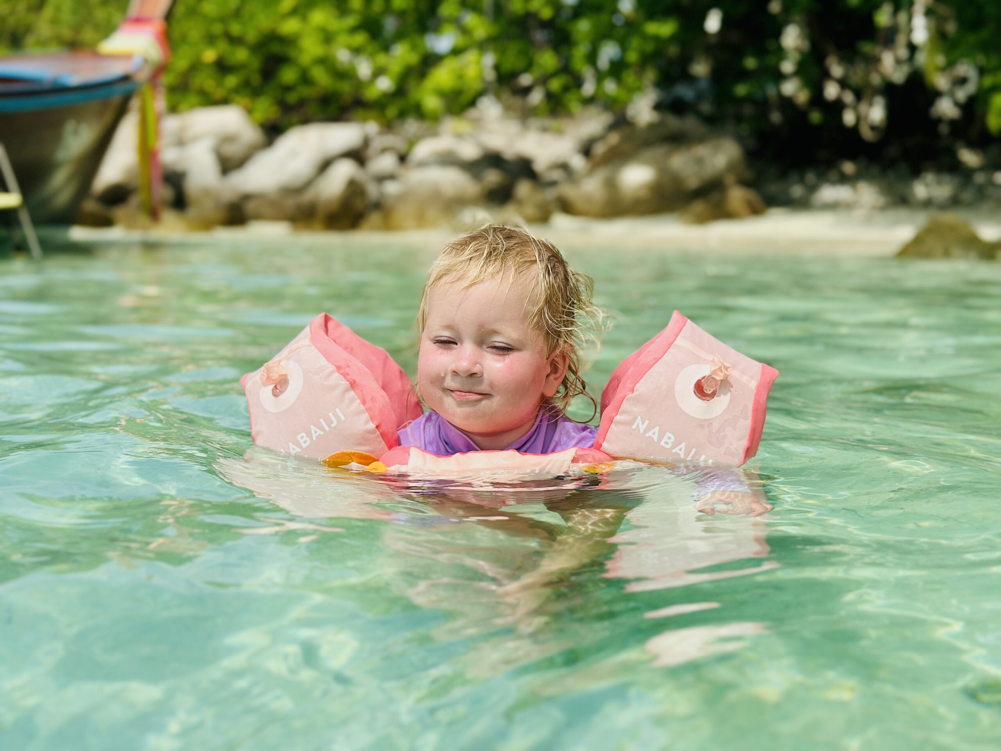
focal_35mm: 48
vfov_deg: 30.3
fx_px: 1388
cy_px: 376
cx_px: 500
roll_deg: -1.1
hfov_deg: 39.7
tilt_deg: -4.7
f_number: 1.78
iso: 100
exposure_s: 1/9804
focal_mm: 6.86
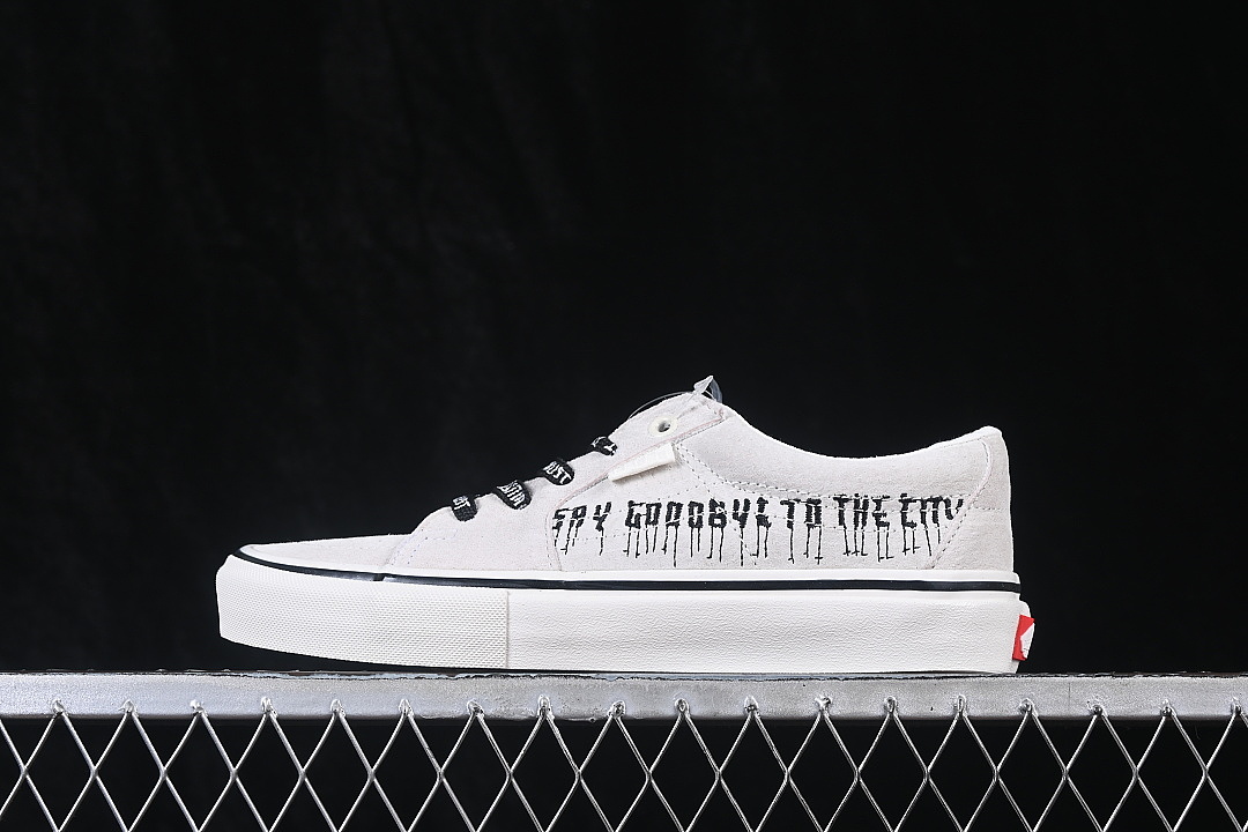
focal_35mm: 75
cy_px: 416
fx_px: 2600
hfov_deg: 27.0
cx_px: 624
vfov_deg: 18.2
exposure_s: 1/80
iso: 160
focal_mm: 50
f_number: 8
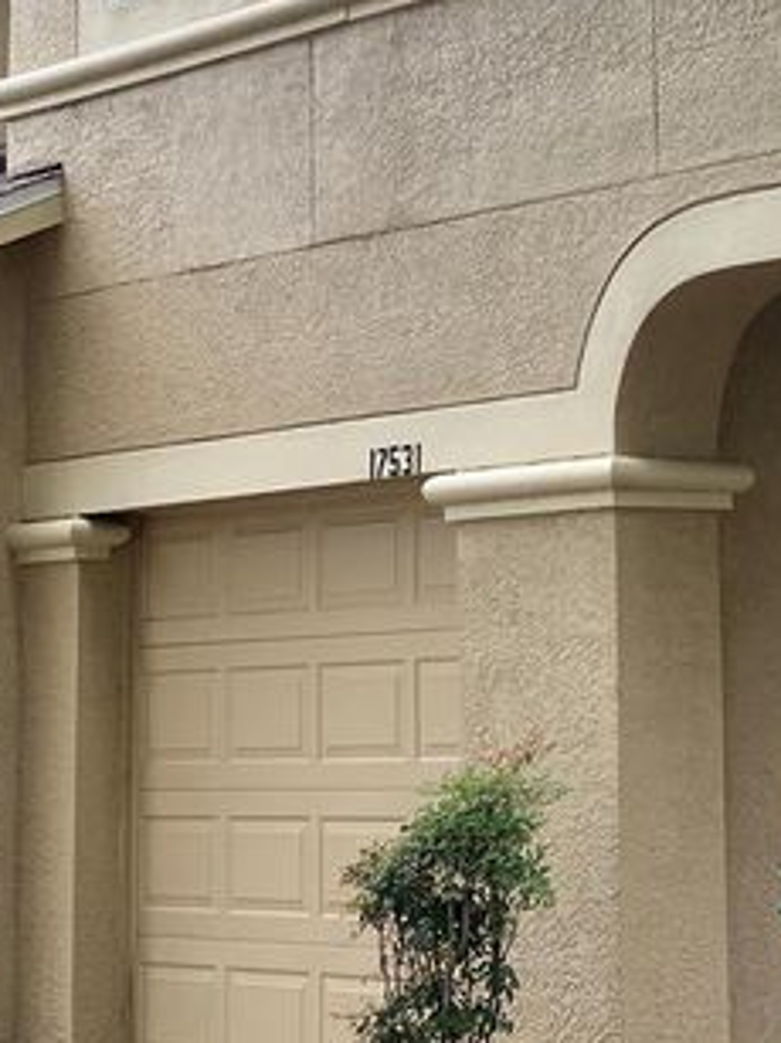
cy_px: 250
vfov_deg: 17.3
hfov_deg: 12.9
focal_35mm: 113
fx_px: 3402
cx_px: 798
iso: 50
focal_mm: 6
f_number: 2
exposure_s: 1/122
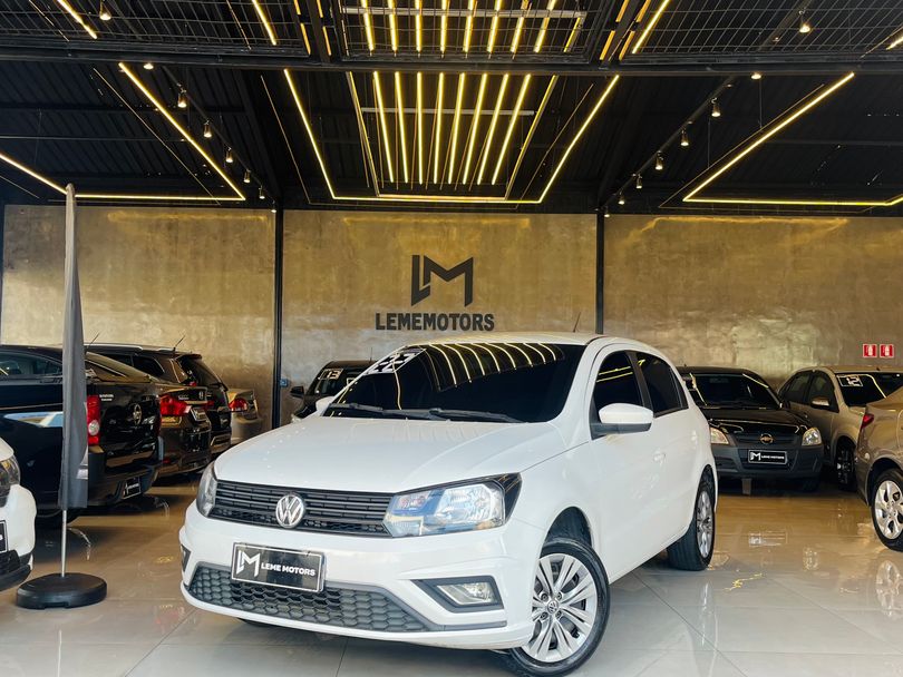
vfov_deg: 53.1
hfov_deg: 67.3
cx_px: 452
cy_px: 338
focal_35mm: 26
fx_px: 678
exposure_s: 1/124
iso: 32
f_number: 1.6
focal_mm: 5.1
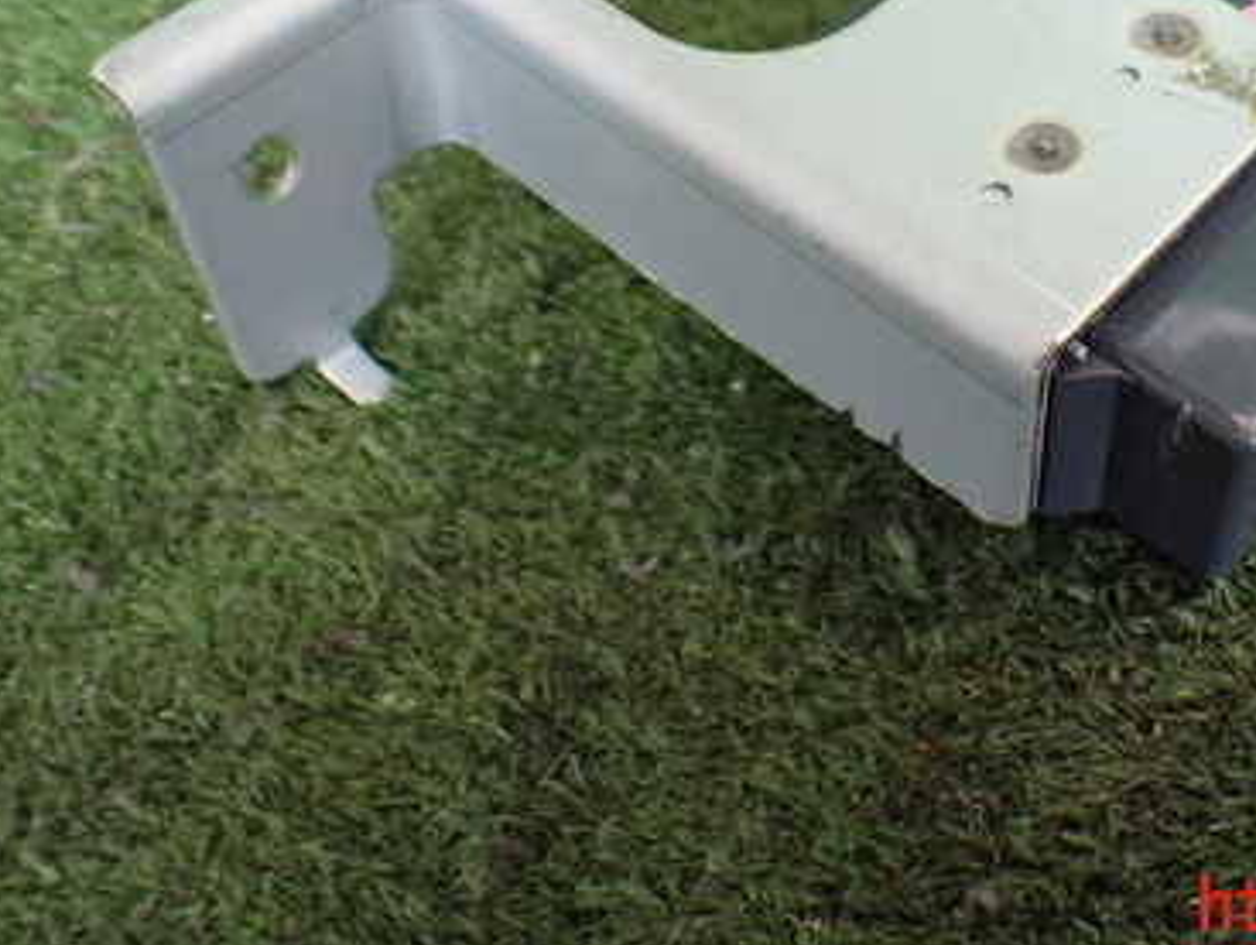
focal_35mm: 49
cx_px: 945
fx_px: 1780
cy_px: 181
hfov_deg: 37.9
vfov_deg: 29.0
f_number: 2.3
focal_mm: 5.4
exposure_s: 1/125
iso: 500
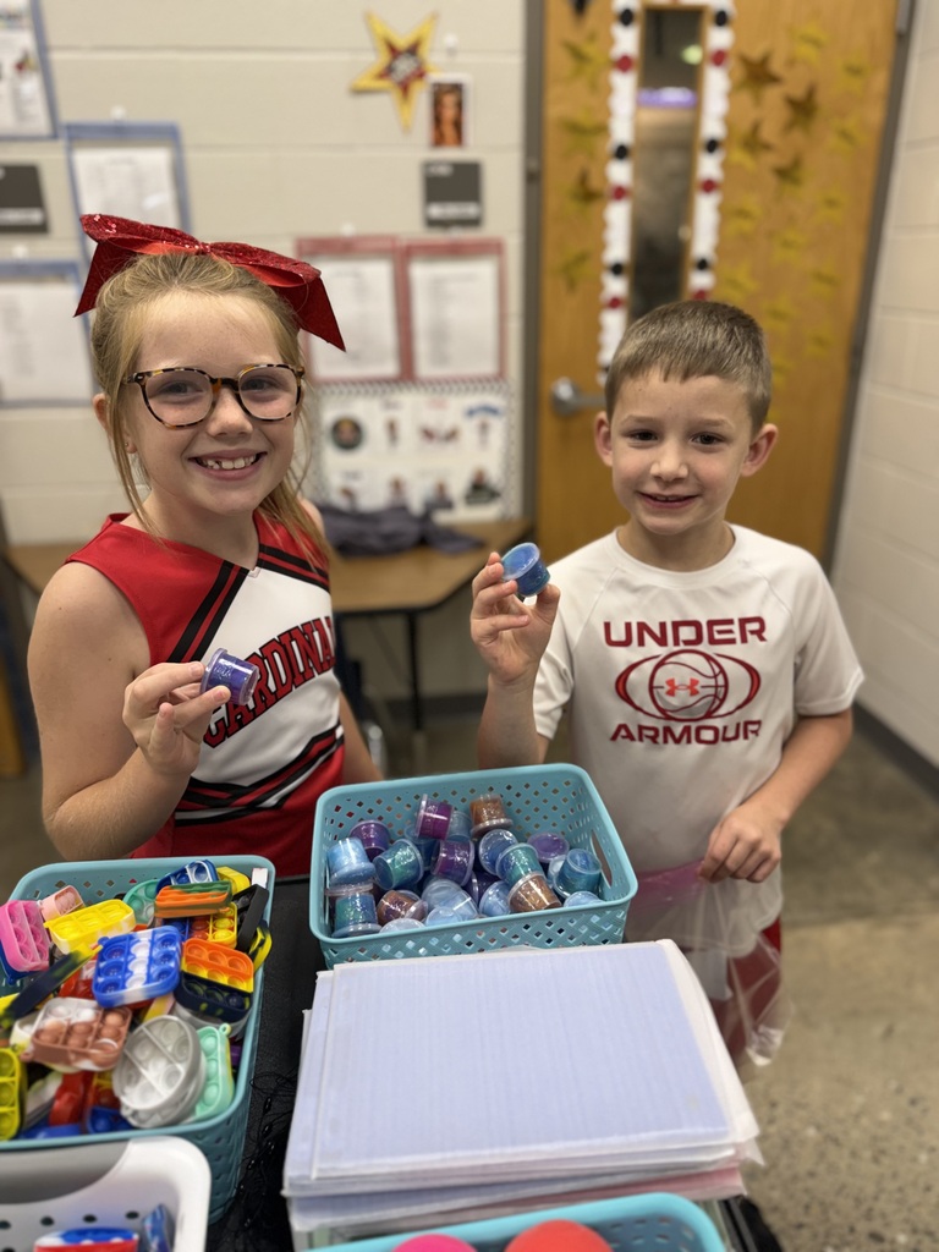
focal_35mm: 24
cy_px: 626
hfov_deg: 56.8
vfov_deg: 71.6
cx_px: 470
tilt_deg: -22.8
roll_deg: +0.8
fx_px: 868
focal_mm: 6.76
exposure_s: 1/120
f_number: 1.78
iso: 200
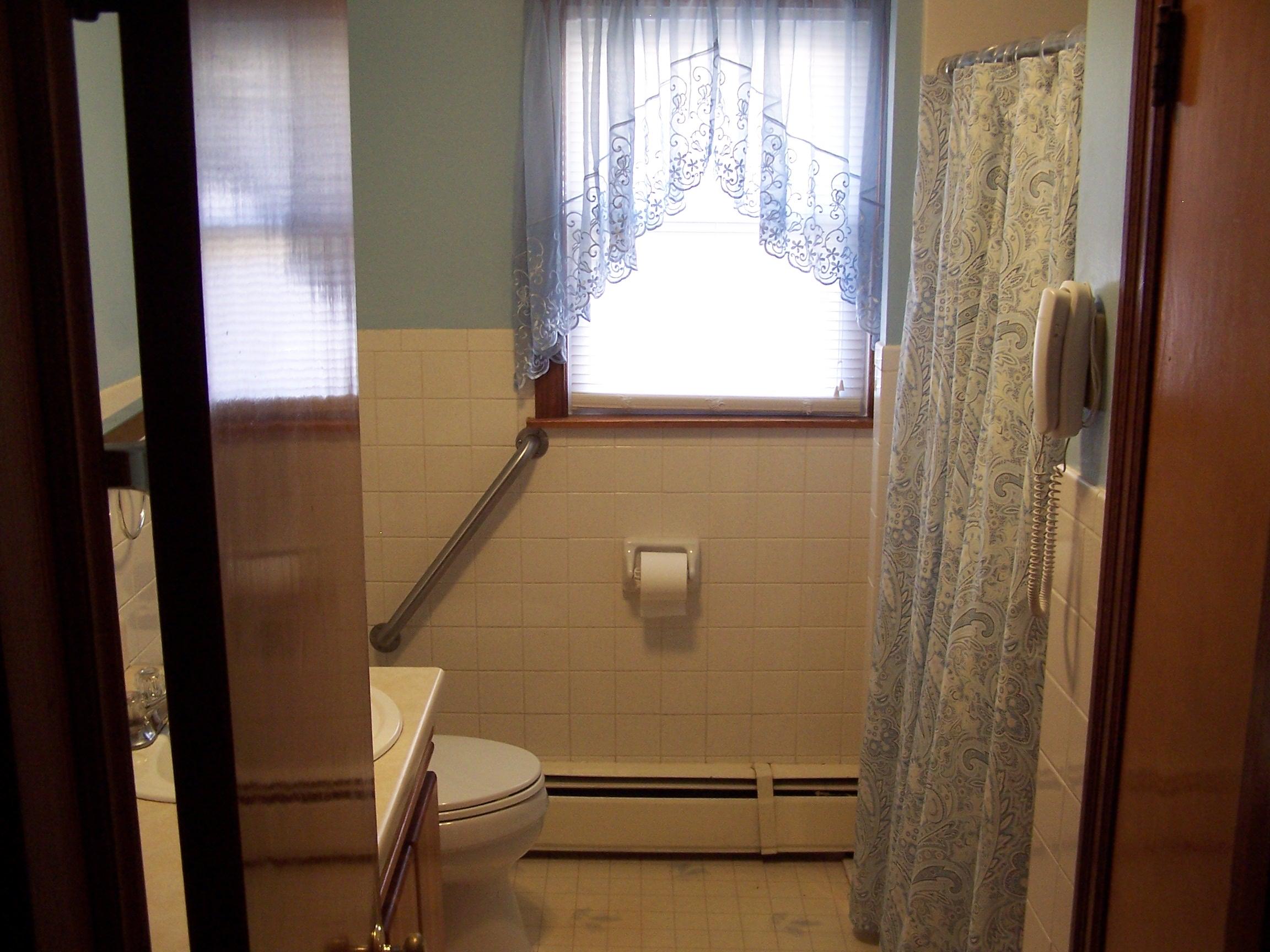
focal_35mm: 38
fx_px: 1394
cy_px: 476
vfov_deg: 37.7
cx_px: 635
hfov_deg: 49.0
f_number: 2.8
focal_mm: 6.3
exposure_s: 1/15
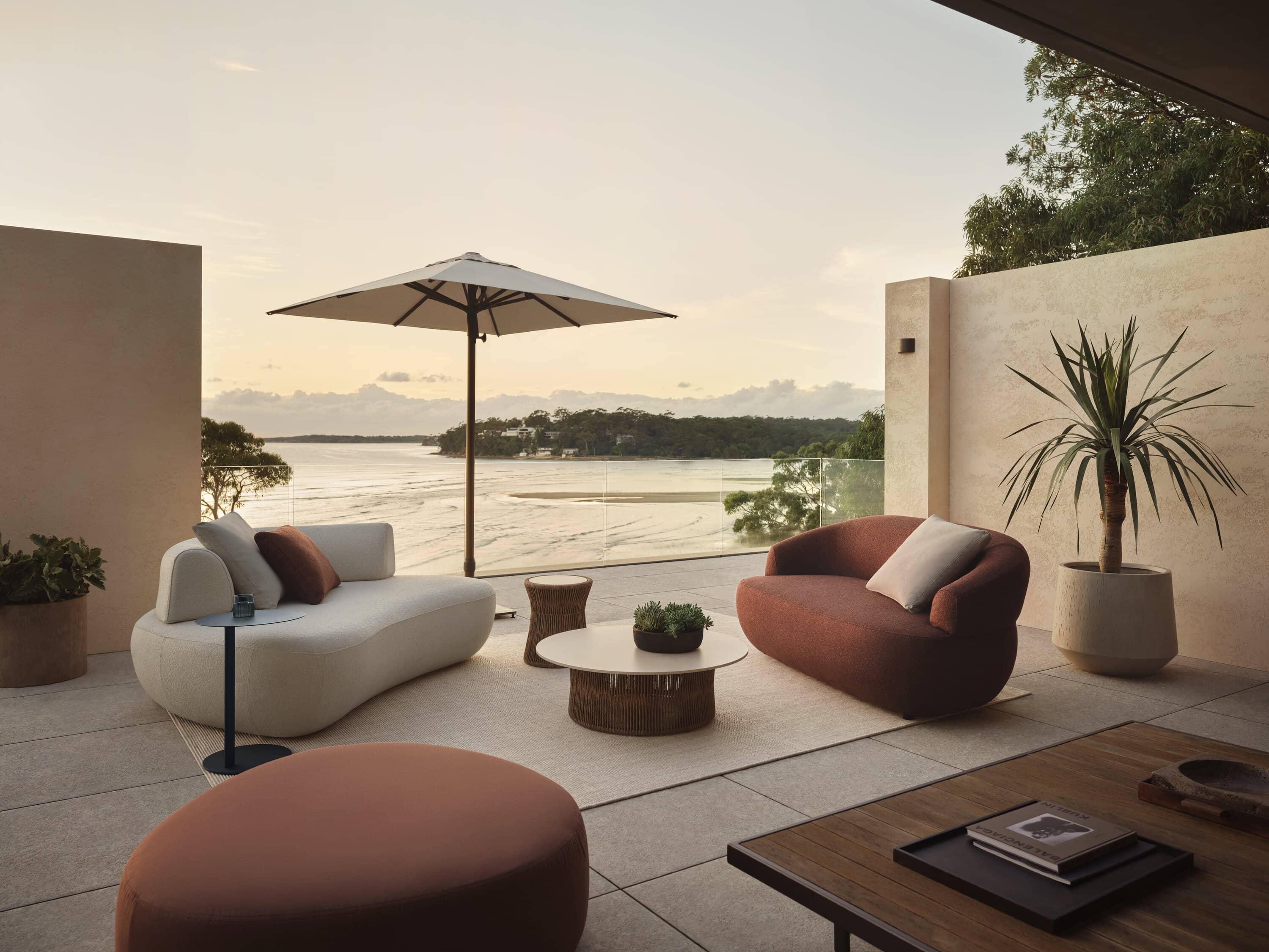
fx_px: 880
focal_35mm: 24
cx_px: 634
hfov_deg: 71.6
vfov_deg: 56.8
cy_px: 476
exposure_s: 1/200
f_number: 6.4
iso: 400
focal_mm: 30
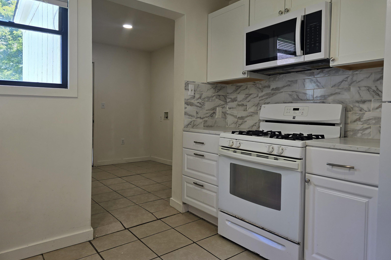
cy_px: 125
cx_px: 196
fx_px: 261
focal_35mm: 24
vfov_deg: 53.1
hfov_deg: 73.7
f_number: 1.7
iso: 50
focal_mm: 6.3
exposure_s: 1/120
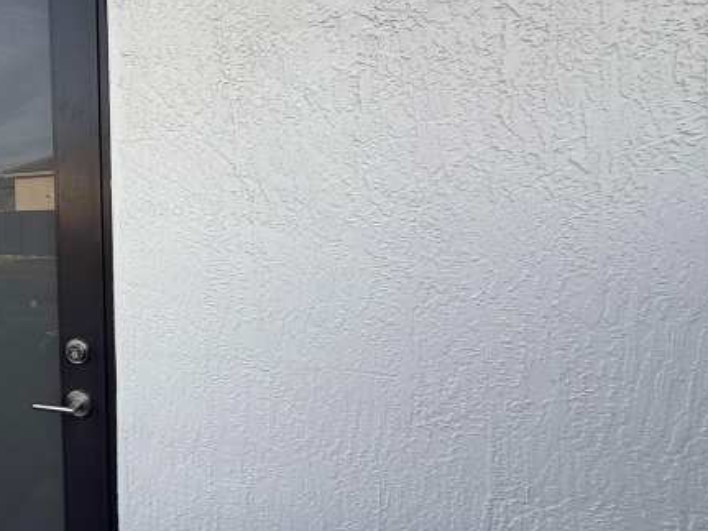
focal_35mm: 26
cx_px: 72
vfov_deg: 53.0
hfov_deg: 57.8
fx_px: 532
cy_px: 248
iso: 50
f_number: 2.2
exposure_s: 1/264
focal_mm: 2.22
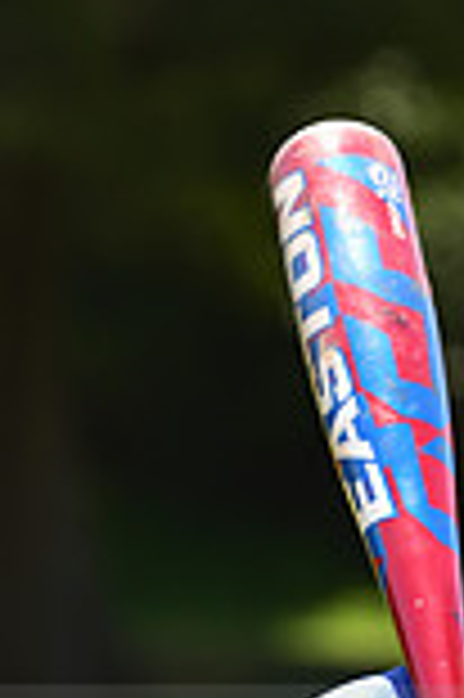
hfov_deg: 2.7
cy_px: 748
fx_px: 9804
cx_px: 619
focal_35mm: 506
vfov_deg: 4.1
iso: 80
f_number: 5.6
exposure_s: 1/200
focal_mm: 135
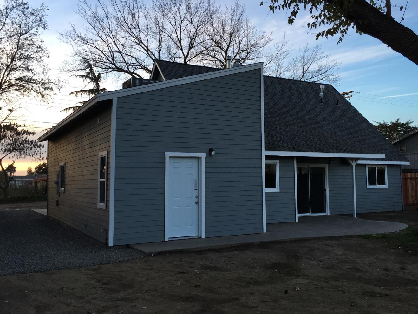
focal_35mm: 33
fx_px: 398
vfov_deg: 42.9
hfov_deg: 55.4
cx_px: 212
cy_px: 145
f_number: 2.2
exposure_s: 1/120
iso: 40
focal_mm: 4.15
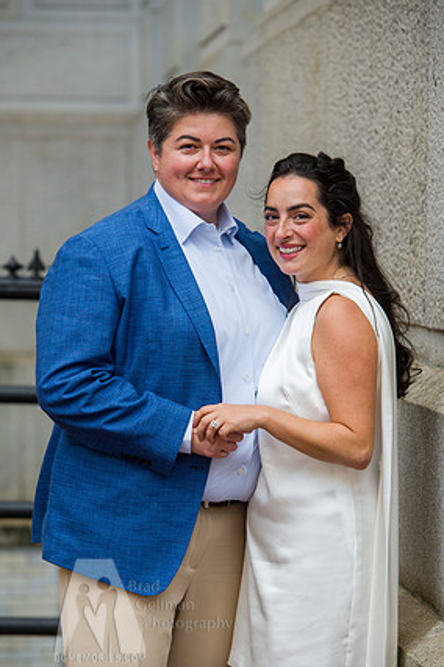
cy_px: 347
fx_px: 3224
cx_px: 213
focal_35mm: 174
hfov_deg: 7.9
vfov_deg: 11.8
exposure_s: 1/320
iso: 800
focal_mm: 165
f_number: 5
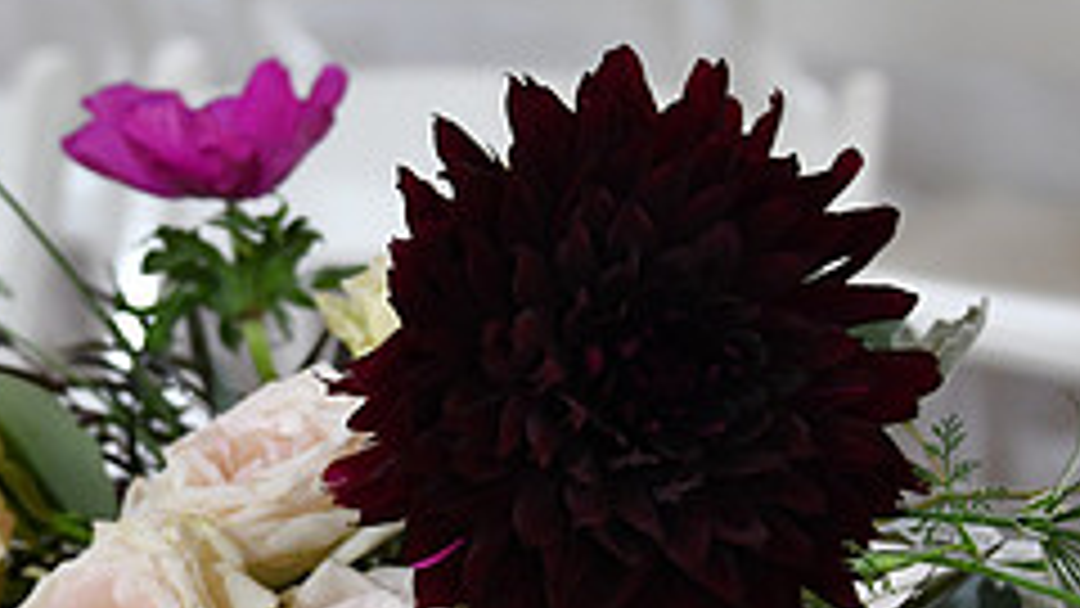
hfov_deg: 23.4
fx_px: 2606
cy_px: 588
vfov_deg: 13.1
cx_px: 446
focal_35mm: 91
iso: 1000
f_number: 2.8
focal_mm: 24
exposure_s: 1/250
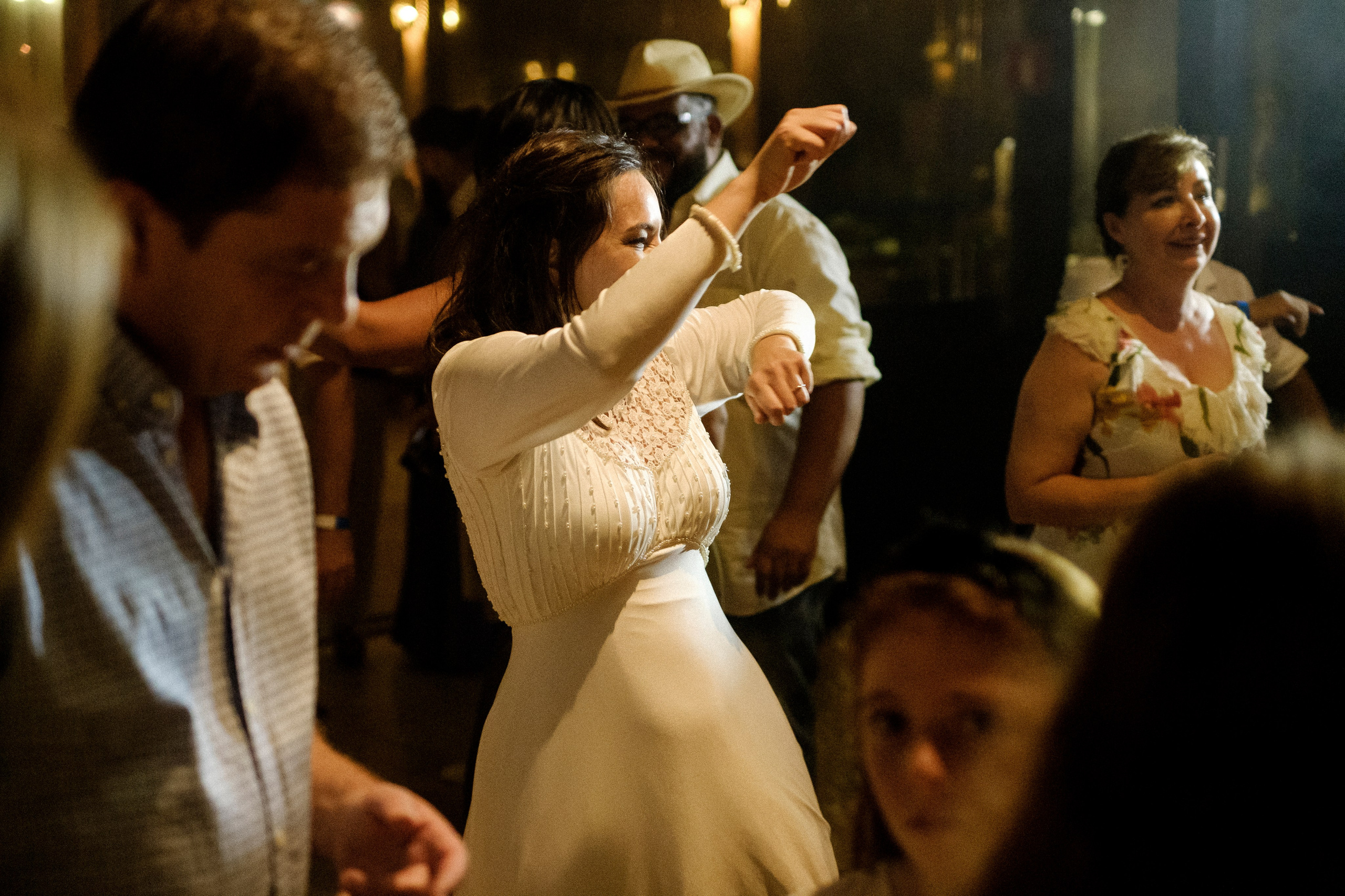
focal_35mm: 53
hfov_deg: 37.5
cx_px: 672
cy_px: 448
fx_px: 1980
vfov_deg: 25.5
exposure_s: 1/250
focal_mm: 35
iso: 8000
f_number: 1.8
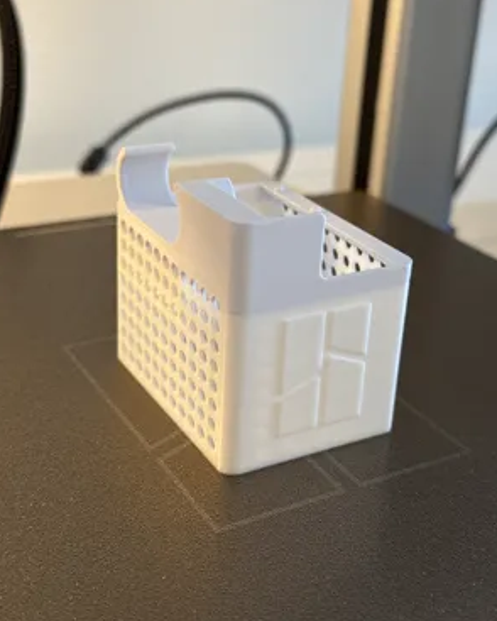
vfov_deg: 36.6
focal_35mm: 51
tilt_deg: -24.9
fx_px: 937
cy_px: 289
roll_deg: -4.0
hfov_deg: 29.7
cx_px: 250
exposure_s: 1/40
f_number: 1.78
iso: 400
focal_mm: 6.76
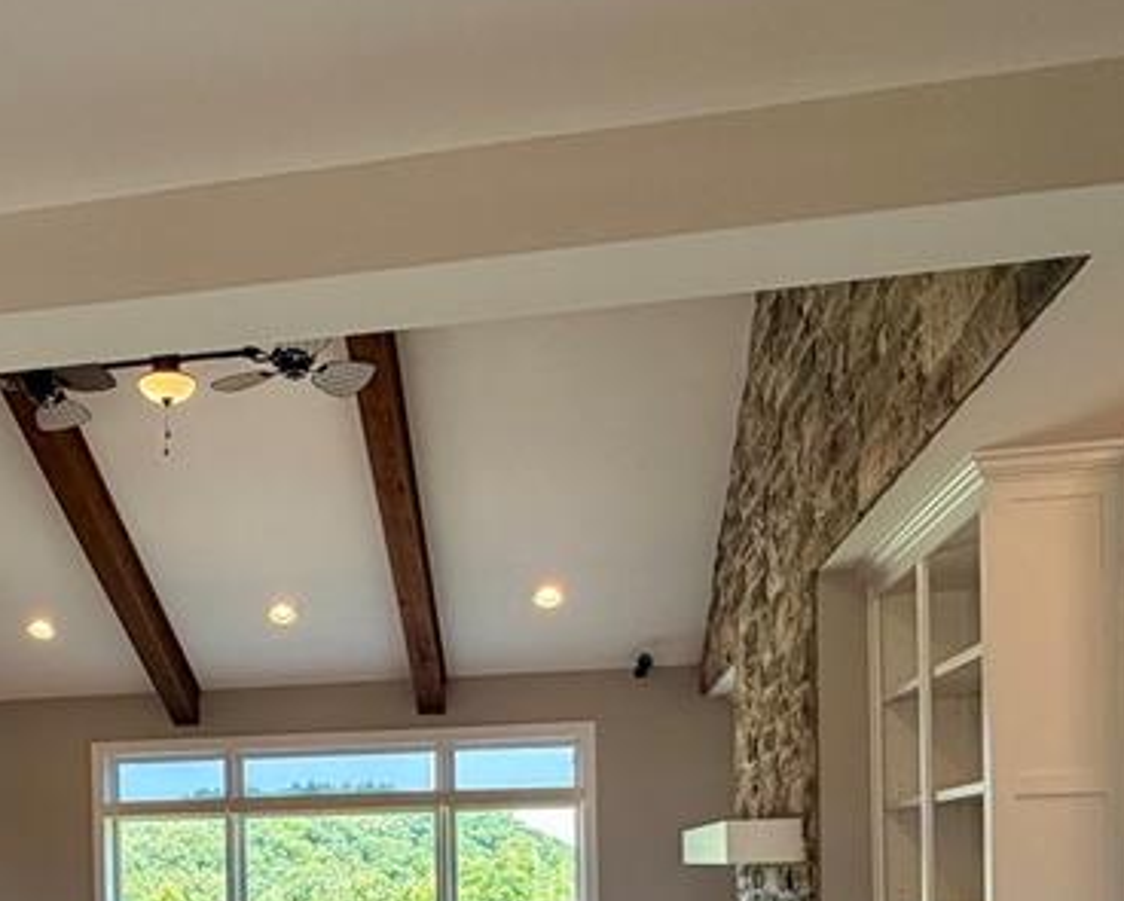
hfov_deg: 46.5
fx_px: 1265
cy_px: 886
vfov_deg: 35.7
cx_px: 312
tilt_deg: -1.4
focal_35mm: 38
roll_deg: +1.3
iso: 200
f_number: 2.2
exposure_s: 1/120
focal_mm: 2.22
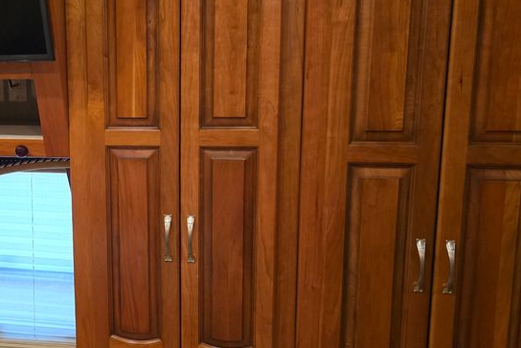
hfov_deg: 41.7
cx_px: 103
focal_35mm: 45
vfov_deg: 29.9
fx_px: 651
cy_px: 163
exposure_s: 1/60
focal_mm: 6.3
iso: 800
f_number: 1.7
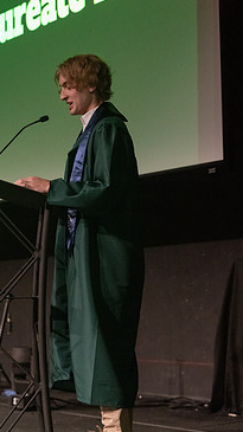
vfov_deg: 20.2
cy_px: 180
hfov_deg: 11.4
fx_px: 1216
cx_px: 89
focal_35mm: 106
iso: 10000
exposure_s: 1/320
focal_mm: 82
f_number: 4
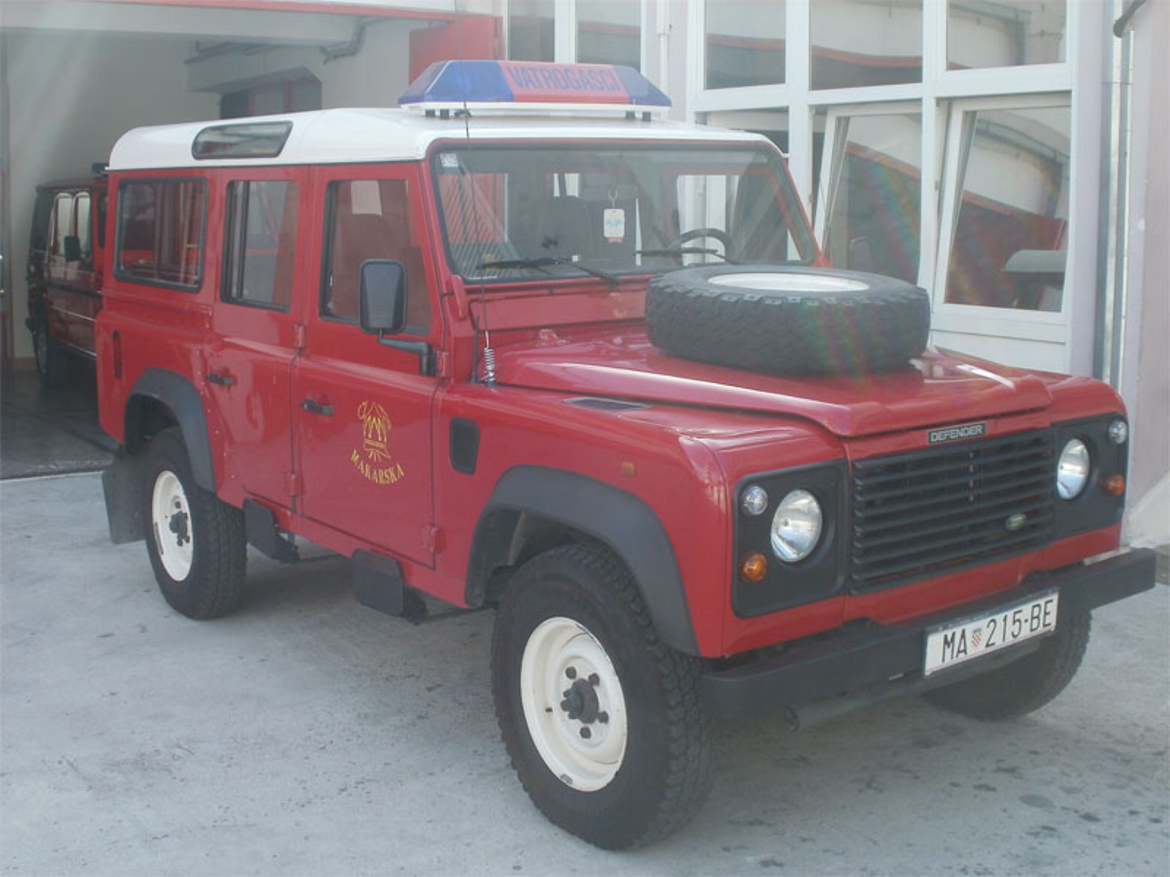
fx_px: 1487
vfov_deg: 32.9
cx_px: 585
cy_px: 438
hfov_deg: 42.9
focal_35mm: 44
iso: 100
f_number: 4
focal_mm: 7.7
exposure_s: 1/160
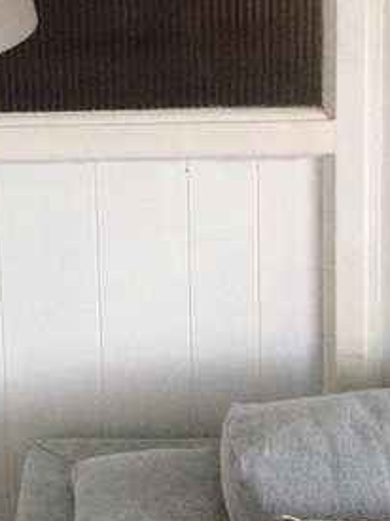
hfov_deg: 20.2
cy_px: -9
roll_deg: +1.7
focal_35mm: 72
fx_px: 1082
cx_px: 66
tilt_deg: -8.1
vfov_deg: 25.6
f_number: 2.4
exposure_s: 1/15
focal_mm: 4.12
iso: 640
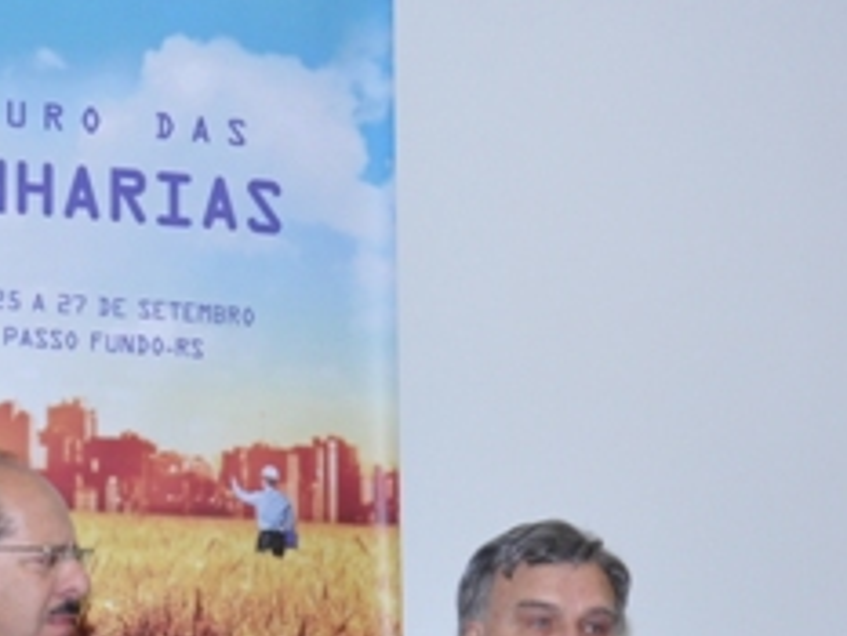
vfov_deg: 12.4
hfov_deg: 16.3
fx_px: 2903
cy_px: 531
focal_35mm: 119
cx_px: 11
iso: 1000
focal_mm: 25
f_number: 8
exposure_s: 1/80
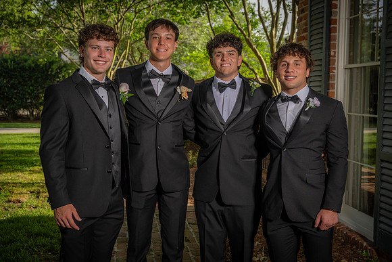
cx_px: 196
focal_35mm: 46
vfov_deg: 29.3
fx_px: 501
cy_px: 131
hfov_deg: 42.7
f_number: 5.6
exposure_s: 1/160
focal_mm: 46
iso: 100
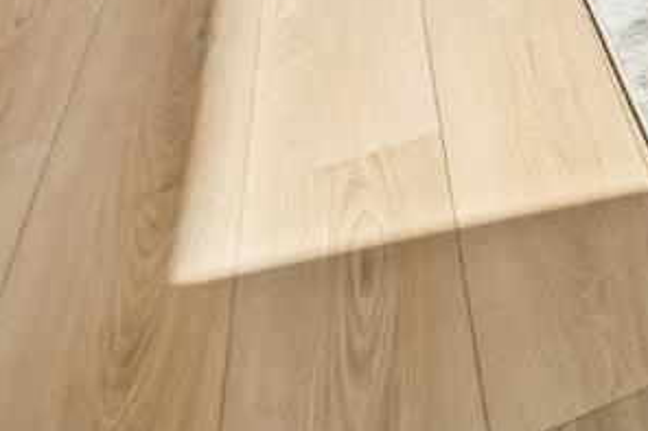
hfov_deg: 15.3
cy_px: -657
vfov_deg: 13.2
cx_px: 1552
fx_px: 1277
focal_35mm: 71
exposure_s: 1/60
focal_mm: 14
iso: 640
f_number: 8
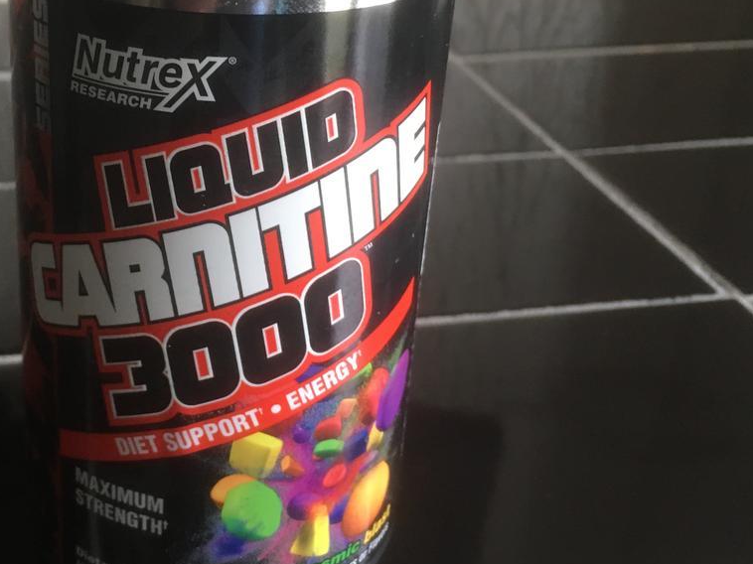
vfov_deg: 26.7
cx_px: 218
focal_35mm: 54
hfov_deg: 35.0
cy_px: 151
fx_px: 1174
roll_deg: -1.1
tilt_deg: -23.2
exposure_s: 1/33
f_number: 2.2
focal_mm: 4.15
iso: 125
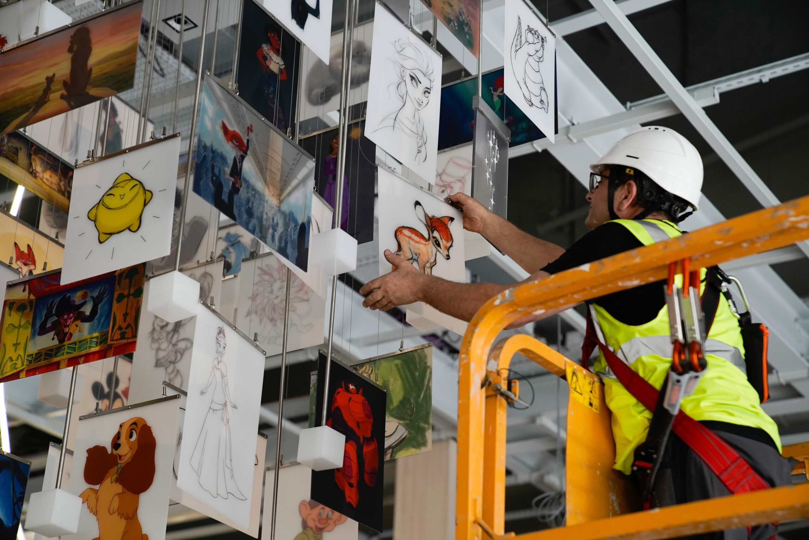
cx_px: 404
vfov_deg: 19.5
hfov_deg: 28.8
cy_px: 270
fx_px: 1573
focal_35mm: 70
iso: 1000
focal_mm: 70
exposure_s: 1/160
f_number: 3.5
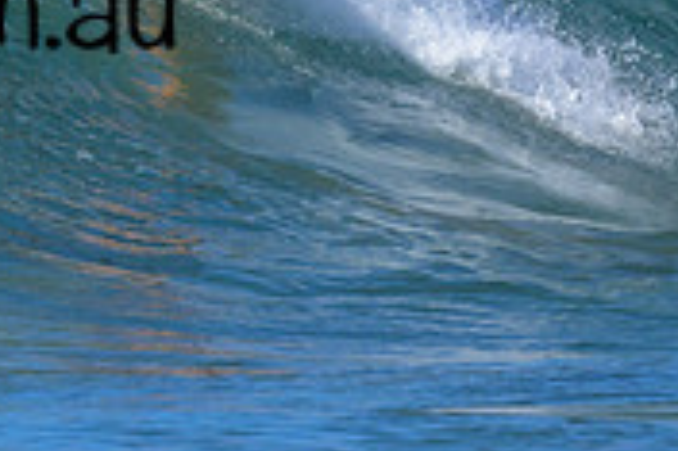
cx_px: -101
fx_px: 68206
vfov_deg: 0.4
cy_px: 26
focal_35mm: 3625
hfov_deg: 0.6
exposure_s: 1/2000
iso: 320
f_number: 6.3
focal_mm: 800
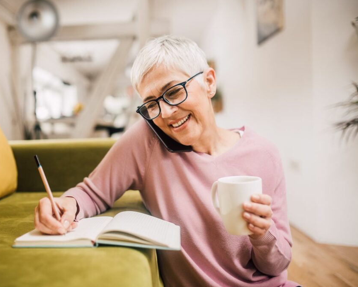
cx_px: 151
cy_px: 142
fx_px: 424
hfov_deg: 45.6
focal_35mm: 40
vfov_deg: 37.3
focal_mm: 35
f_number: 1.8
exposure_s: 1/200
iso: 400
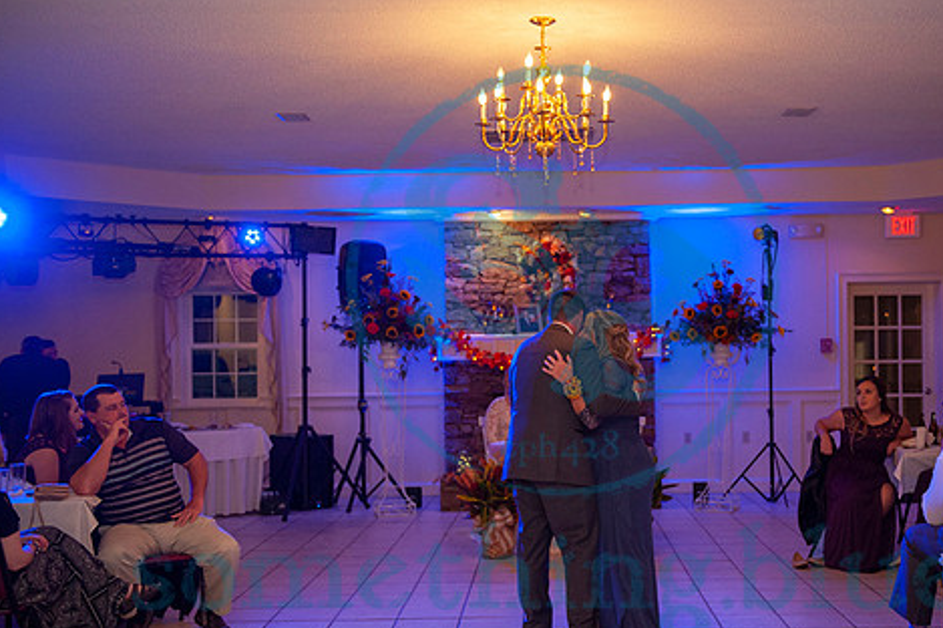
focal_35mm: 47
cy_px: 352
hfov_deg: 41.8
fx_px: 1230
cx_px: 555
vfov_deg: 28.6
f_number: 2.8
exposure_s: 1/160
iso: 1000
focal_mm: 38
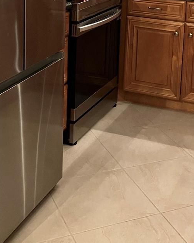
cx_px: 126
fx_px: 481
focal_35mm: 67
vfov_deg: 26.8
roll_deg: -2.5
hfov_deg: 22.7
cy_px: 2
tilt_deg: -8.8
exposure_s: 1/30
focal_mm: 3.99
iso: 500
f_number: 1.8
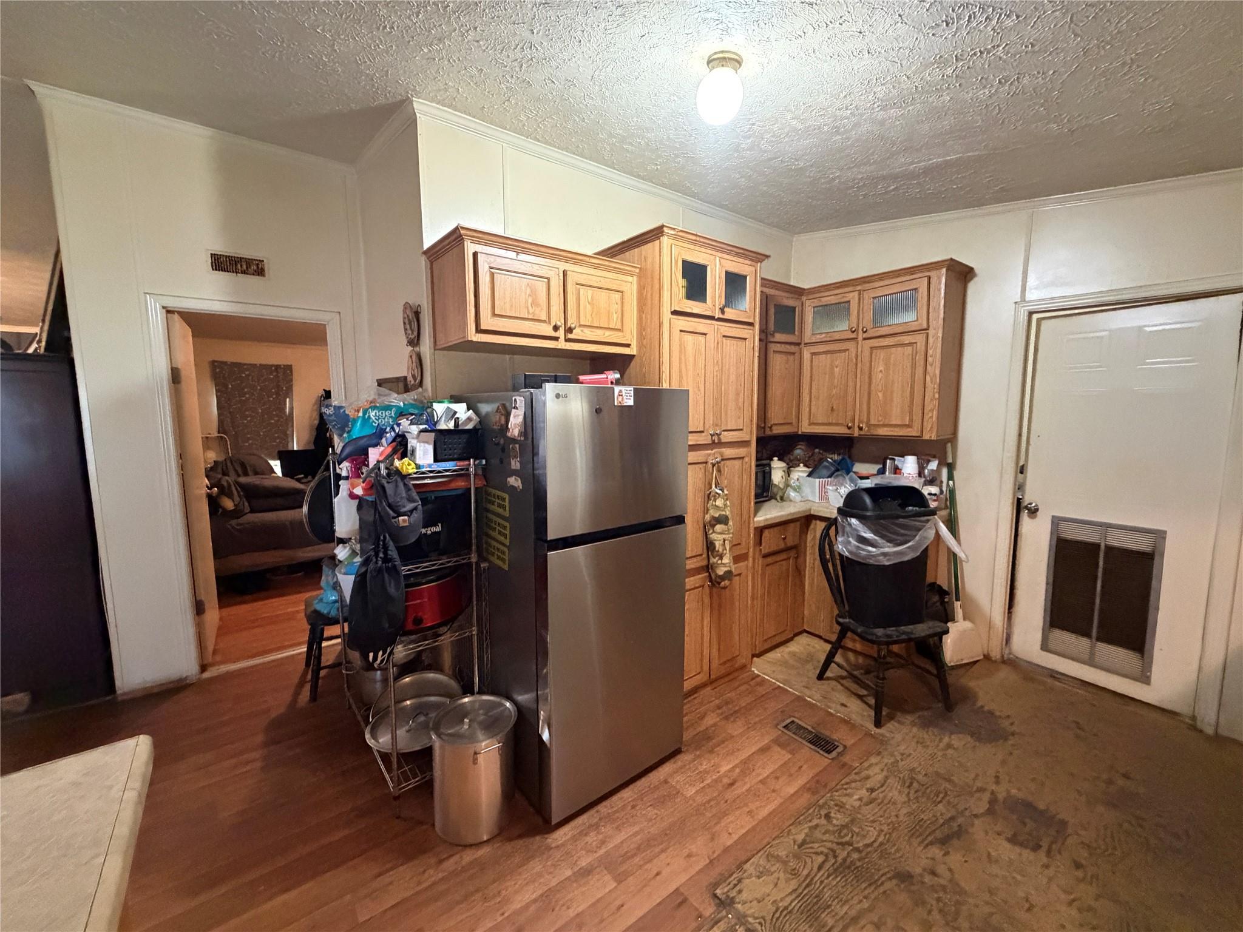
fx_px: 503
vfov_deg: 85.7
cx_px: 622
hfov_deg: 102.1
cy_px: 466
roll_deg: +0.5
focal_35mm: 14
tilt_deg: -6.5
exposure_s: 1/60
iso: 1000
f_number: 2.2
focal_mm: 2.22
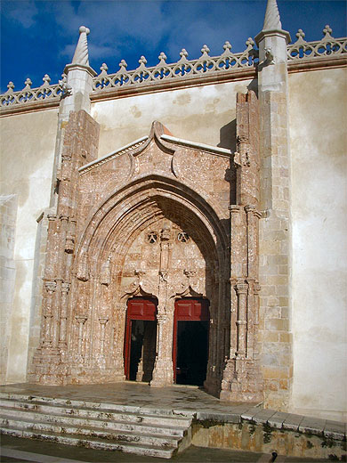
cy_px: 232
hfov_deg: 38.7
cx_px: 174
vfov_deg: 50.1
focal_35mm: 37
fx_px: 495
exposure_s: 1/594
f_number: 5.6
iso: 64
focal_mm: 6.2
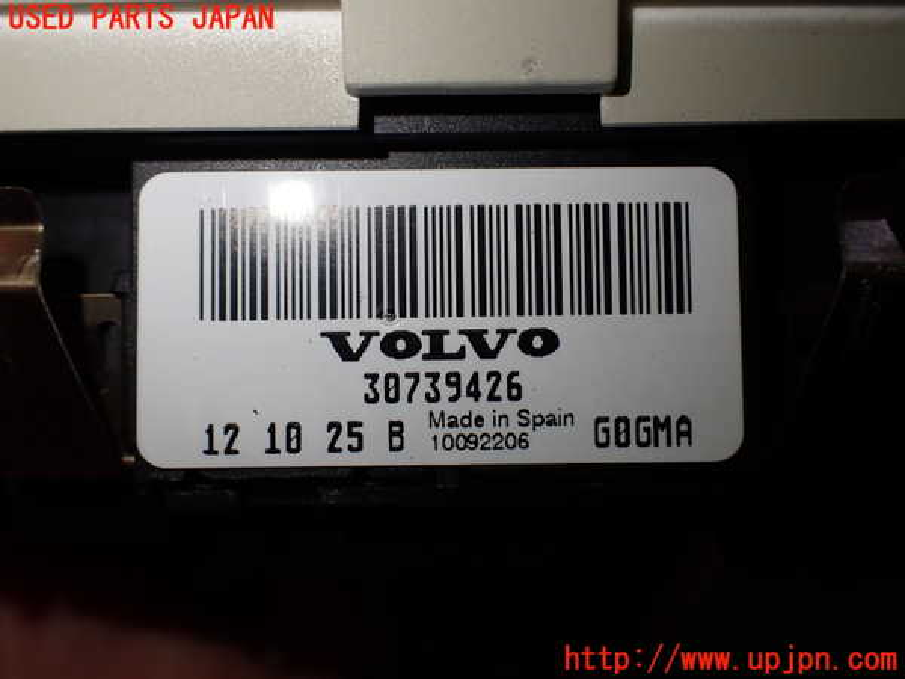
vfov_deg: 46.8
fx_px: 784
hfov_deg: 60.0
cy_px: 340
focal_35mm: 30
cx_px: 452
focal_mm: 5.4
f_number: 3.2
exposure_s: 1/160
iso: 100
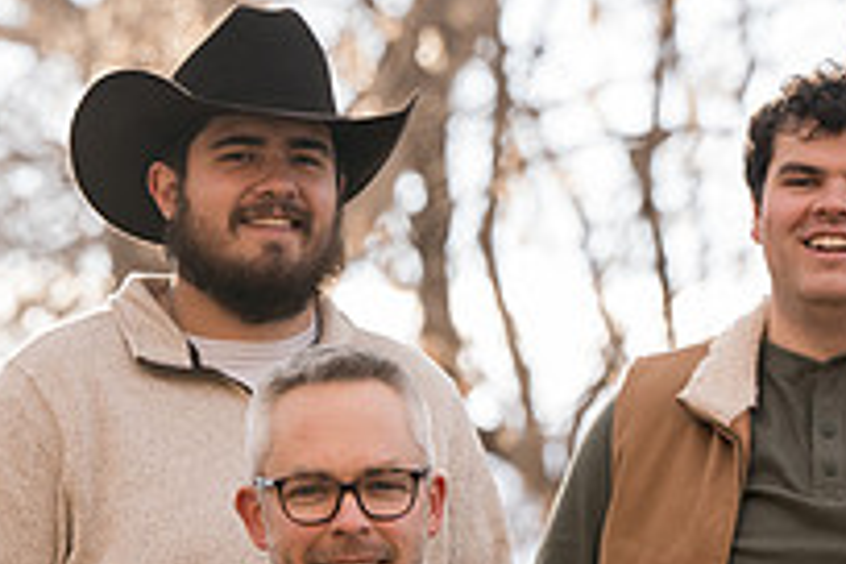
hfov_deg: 5.0
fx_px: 9634
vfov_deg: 3.3
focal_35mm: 410
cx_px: 415
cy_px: 749
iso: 200
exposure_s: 1/200
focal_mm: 144
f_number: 5
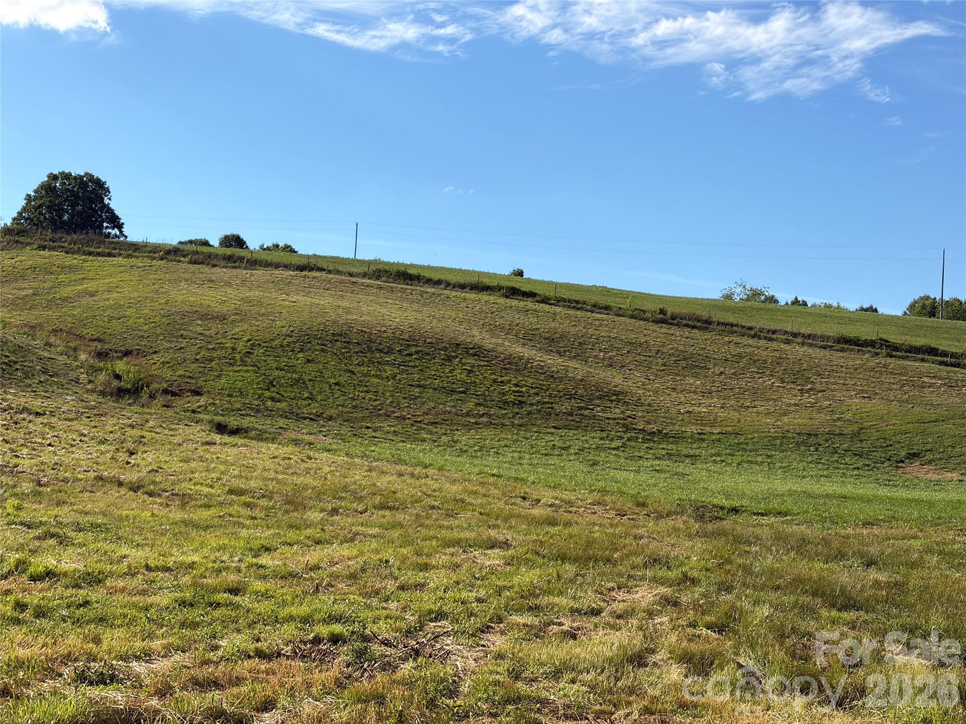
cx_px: 483
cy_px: 362
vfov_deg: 28.0
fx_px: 1451
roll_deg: -2.6
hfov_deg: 36.8
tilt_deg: +6.0
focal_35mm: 52
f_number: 1.6
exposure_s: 1/3125
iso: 40
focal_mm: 5.96
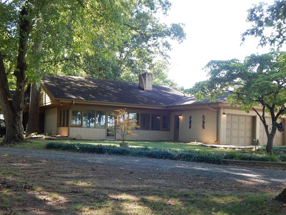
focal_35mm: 45
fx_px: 372
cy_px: 112
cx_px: 149
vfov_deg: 32.2
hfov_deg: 42.1
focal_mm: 7.7
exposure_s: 1/100
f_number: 3.6
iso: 125
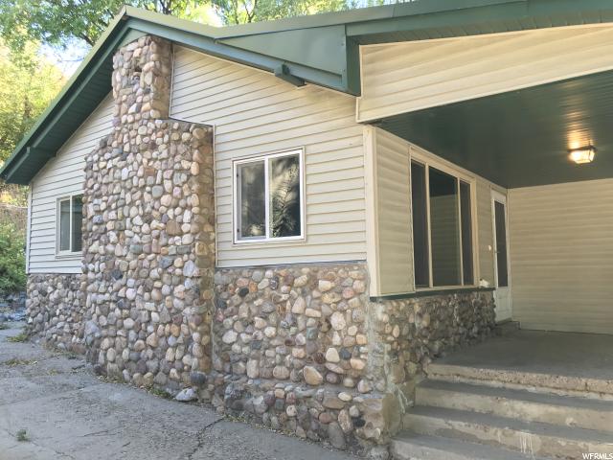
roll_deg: +0.4
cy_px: 230
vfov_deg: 49.7
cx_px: 306
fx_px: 496
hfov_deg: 63.4
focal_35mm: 28
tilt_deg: +7.5
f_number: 1.8
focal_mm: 3.99
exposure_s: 1/40
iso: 25
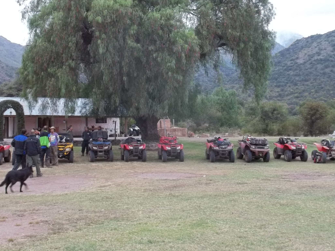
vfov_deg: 31.3
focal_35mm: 46
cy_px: 89
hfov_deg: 41.2
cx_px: 159
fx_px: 445
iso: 64
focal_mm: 5.9
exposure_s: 1/40
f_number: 3.3
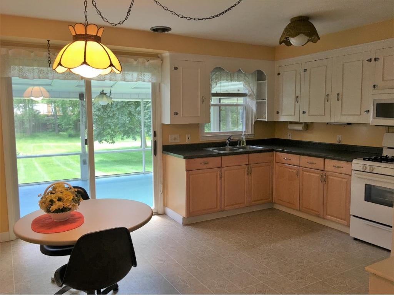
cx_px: 197
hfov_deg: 61.7
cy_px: 148
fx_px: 330
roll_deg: +0.2
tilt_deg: -5.0
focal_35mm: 29
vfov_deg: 48.2
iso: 32
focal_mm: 4.15
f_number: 2.2
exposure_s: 1/30
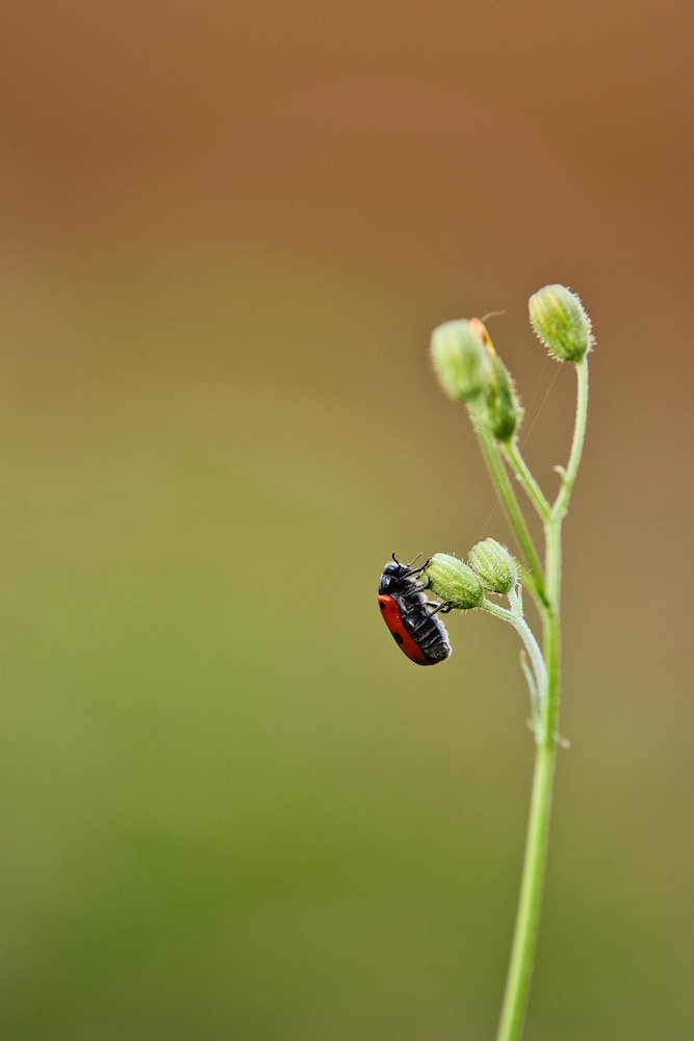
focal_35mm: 278
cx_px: 347
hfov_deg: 5.0
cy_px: 520
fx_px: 8021
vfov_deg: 7.4
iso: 320
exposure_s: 1/250
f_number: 5.6
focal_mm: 185
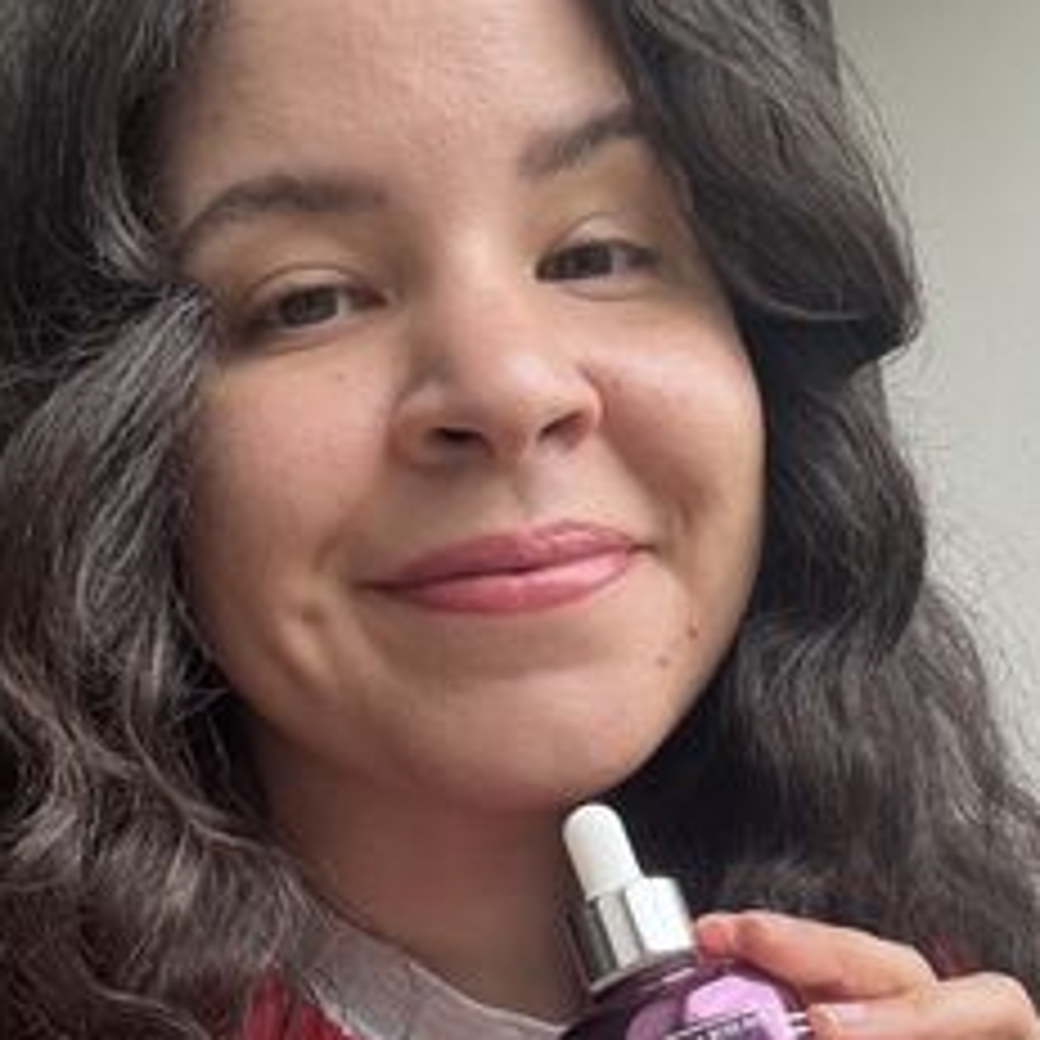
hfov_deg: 34.7
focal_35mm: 49
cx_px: 518
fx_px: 1666
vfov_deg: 34.2
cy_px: 741
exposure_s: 1/121
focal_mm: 2.69
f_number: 1.9
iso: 40
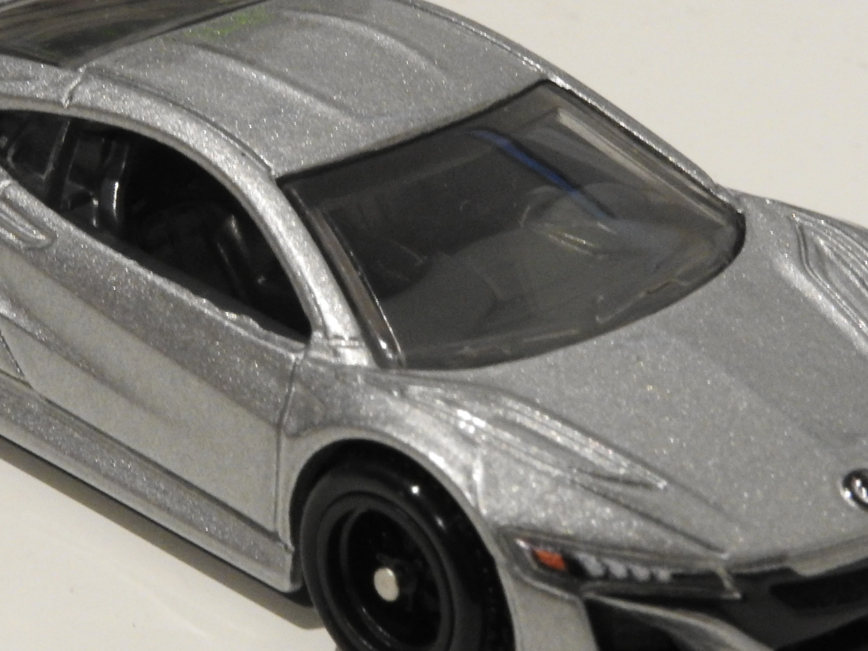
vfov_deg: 10.6
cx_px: 336
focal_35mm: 140
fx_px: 3511
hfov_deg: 14.1
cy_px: 316
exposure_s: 1/8
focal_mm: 14.3
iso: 800
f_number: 8
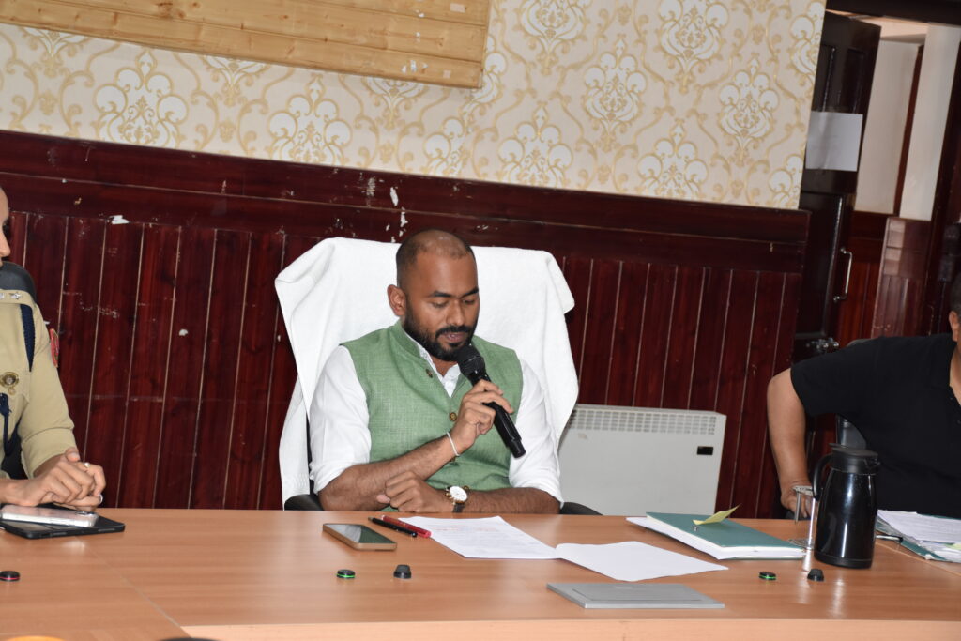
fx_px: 1922
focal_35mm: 72
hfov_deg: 28.1
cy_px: 320
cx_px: 480
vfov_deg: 18.9
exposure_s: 1/60
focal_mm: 48
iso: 900
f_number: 4.5
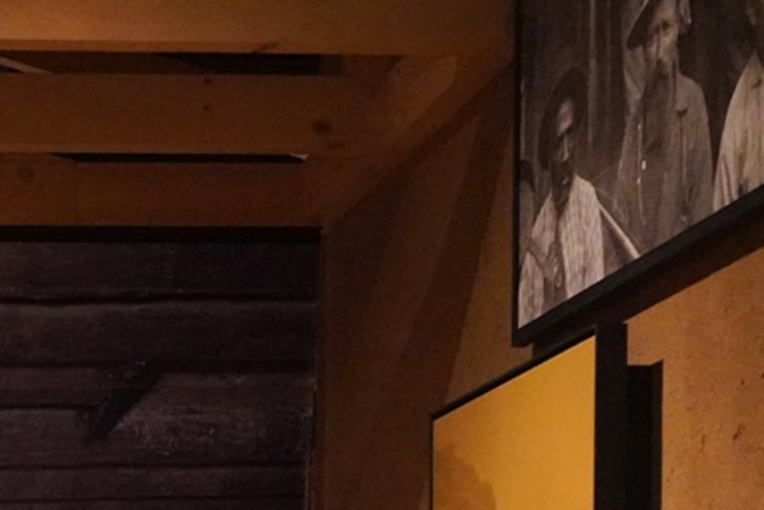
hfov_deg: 13.9
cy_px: 854
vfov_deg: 9.4
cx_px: -293
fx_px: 2994
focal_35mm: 141
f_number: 5
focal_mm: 34
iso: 10000
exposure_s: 1/60
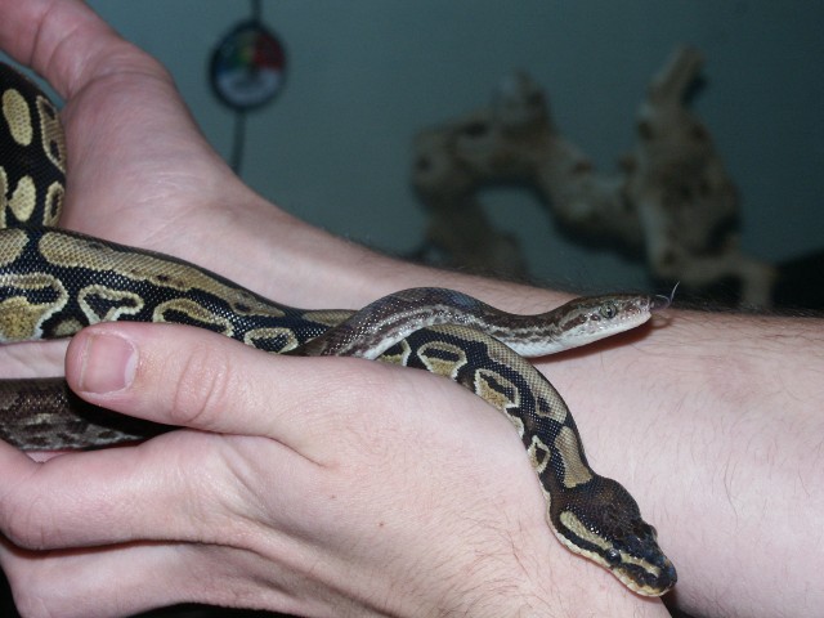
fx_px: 2499
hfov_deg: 18.7
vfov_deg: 14.1
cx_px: 412
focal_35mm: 105
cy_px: 309
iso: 200
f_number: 4.5
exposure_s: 1/90
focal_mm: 25.97
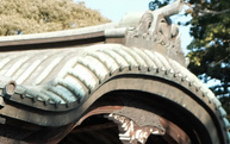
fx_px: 1161
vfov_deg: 7.1
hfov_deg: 10.3
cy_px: 133
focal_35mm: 185
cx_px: -248
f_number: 4
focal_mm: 23
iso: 200
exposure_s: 1/250
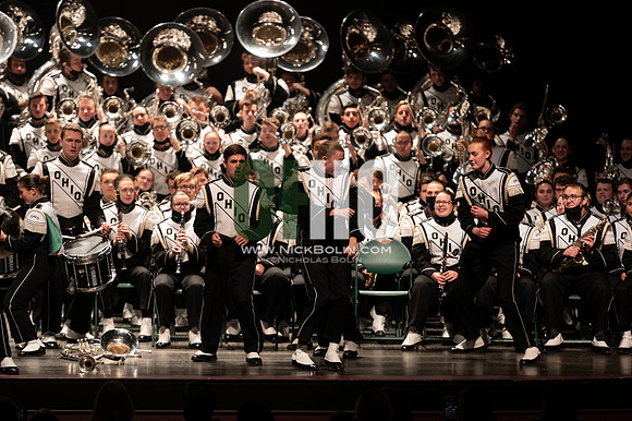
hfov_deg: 10.3
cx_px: 316
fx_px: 3509
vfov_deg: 6.9
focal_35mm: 200
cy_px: 210
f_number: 2.8
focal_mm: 200
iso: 2500
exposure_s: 1/500
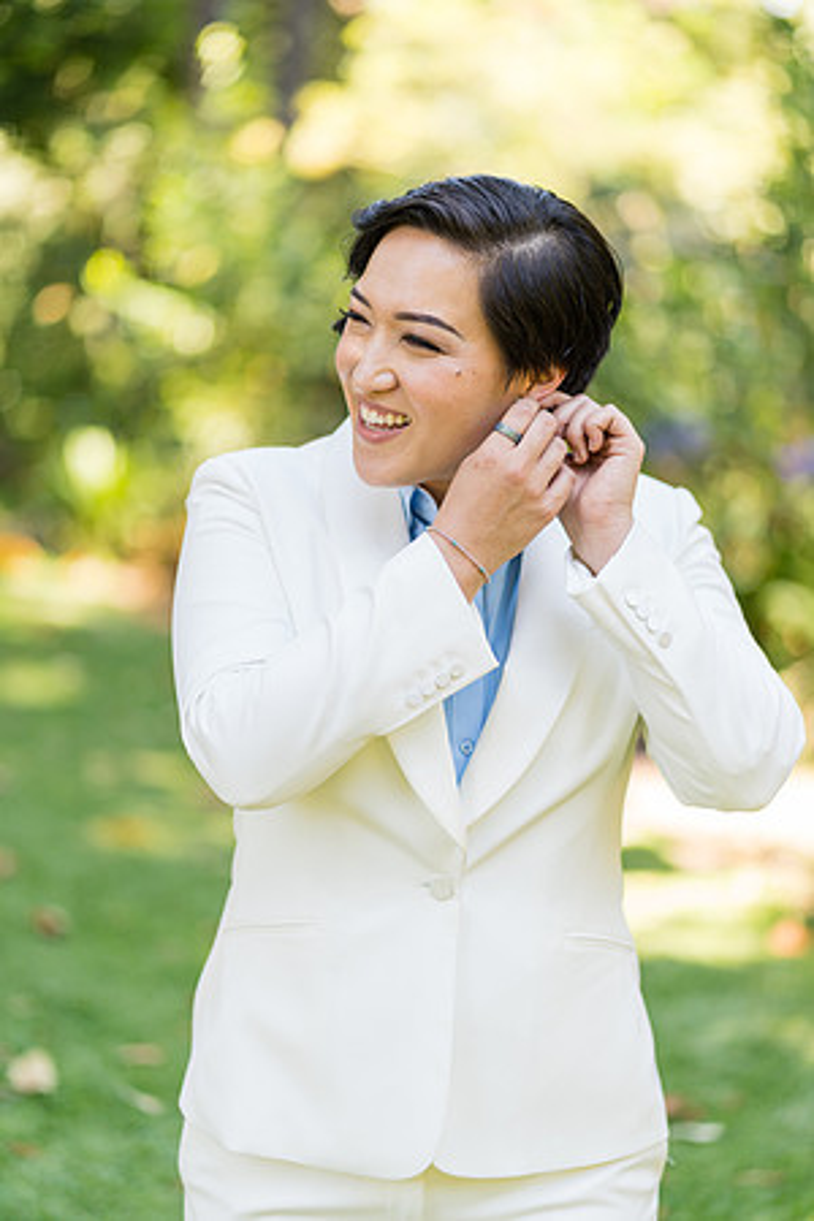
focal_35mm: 85
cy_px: 610
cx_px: 407
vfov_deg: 23.9
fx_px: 2883
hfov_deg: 16.1
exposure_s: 1/200
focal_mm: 85
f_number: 1.8
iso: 125
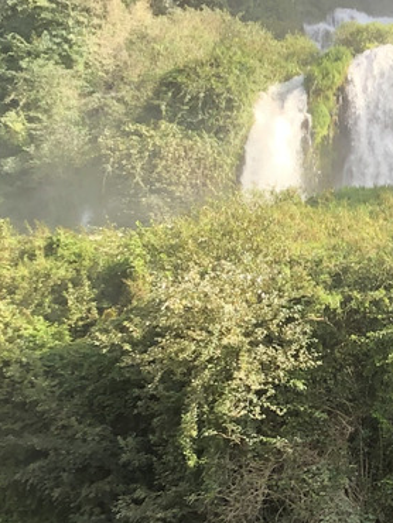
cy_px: 394
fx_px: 1830
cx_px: 674
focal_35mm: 121
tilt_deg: +1.0
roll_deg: +1.8
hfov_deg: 11.5
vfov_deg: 16.2
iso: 20
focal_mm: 4
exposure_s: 1/248
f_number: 1.8
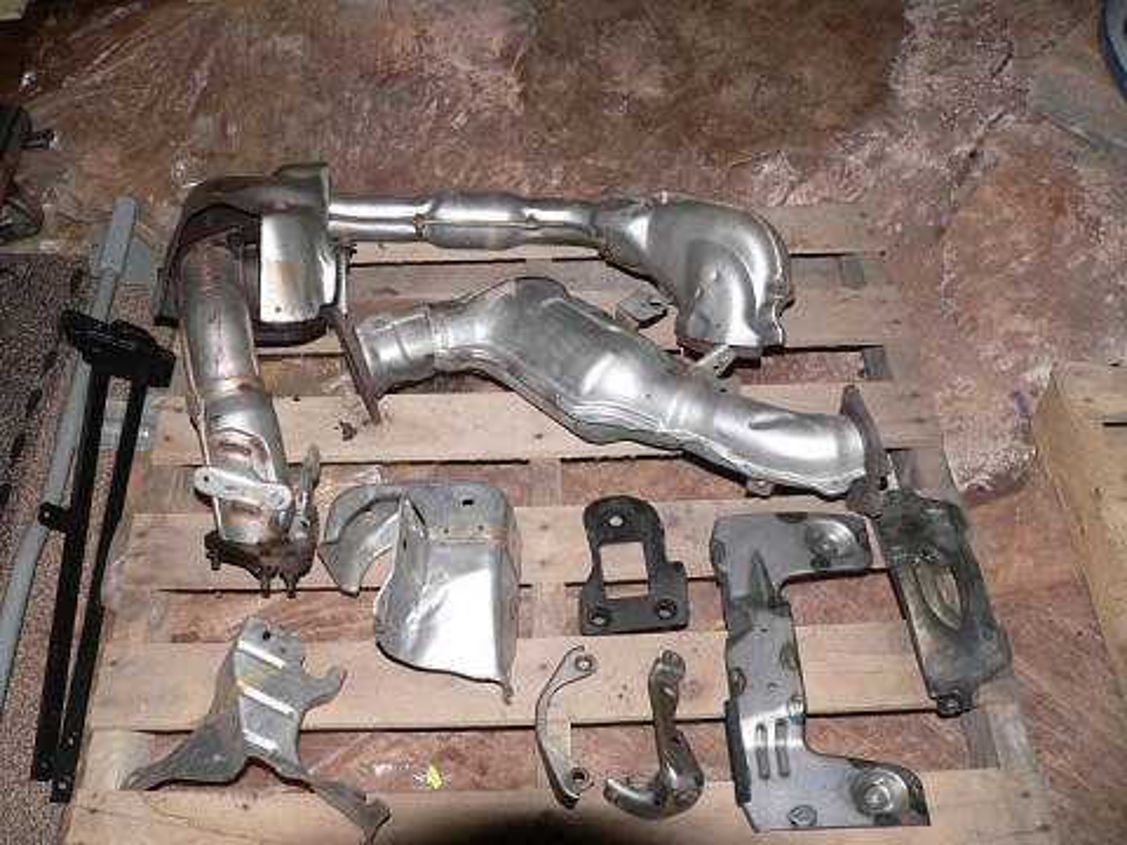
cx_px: 564
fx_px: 1172
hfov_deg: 51.4
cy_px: 422
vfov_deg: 39.7
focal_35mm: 36
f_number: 2.8
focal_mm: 6
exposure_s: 1/60
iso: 100
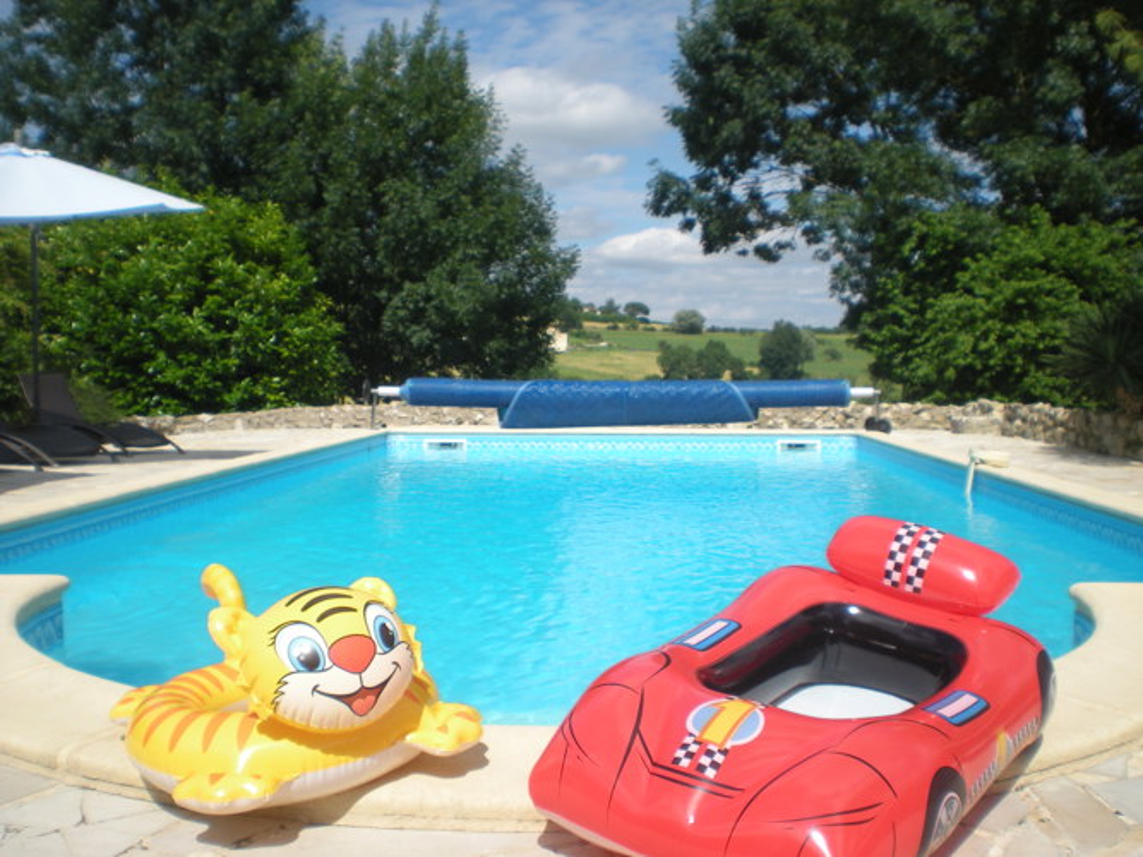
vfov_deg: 37.7
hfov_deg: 49.0
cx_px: 572
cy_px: 428
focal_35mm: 38
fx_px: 1255
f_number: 4.6
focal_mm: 6.3
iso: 64
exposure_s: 1/545
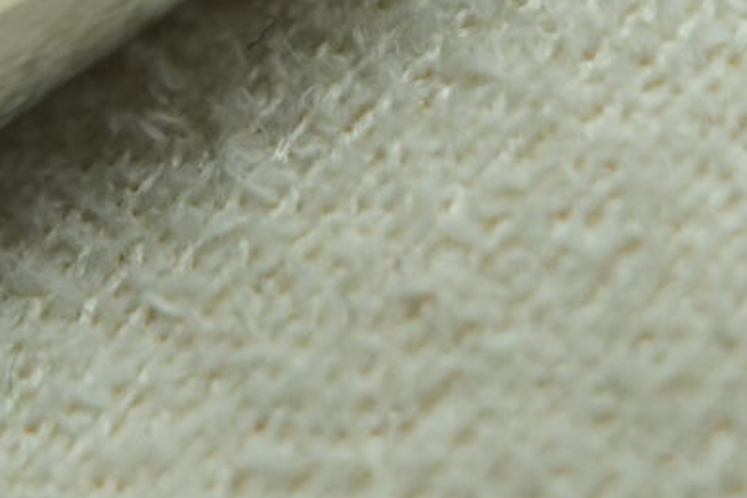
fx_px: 4772
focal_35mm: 230
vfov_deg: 5.9
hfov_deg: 8.9
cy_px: -363
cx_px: 136
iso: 400
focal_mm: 35
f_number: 5
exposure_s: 1/250
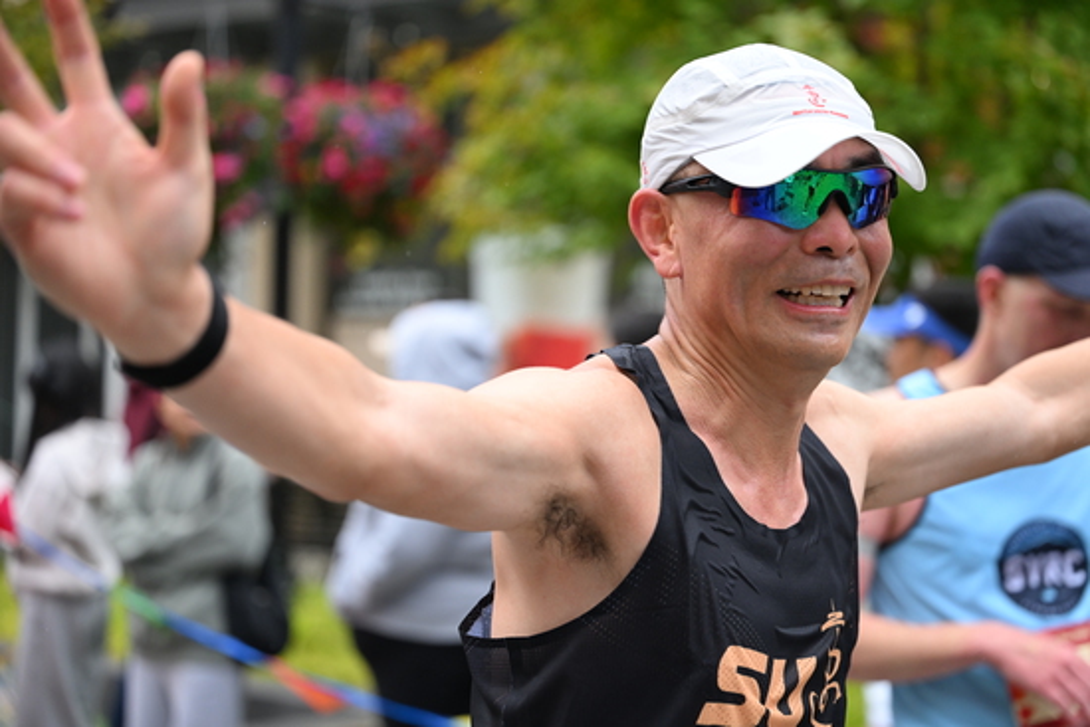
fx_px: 2120
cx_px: 545
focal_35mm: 70
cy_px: 364
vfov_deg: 19.5
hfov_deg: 28.8
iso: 1250
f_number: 2.8
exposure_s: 1/2000
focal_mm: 70
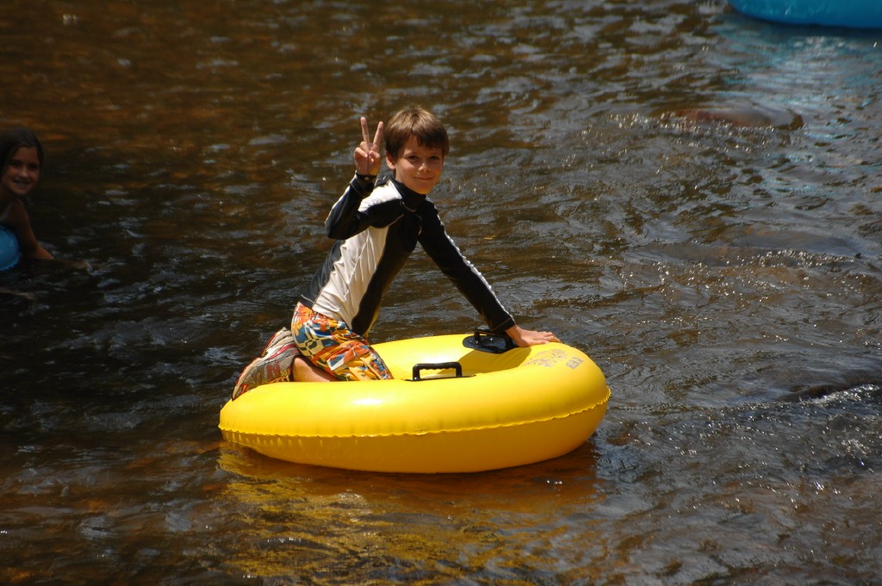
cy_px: 293
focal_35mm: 300
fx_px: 7341
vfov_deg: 4.6
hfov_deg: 6.9
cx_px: 441
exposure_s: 1/800
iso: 250
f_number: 5.6
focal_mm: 200
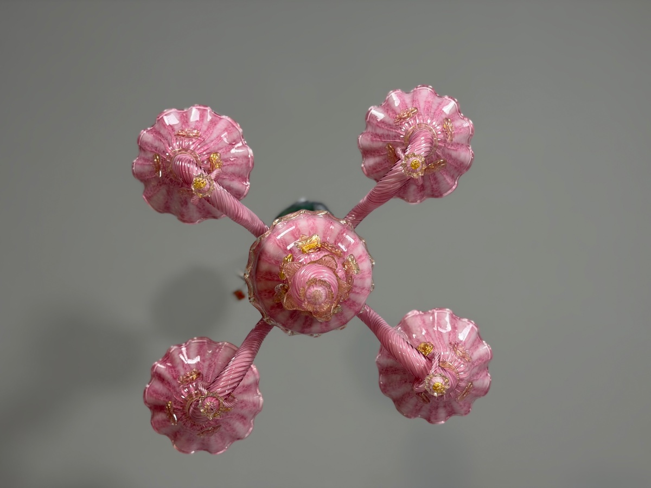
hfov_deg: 39.7
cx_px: 326
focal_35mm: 48
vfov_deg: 30.3
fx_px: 903
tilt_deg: +85.2
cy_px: 244
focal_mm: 6.76
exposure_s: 1/50
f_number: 1.78
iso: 50
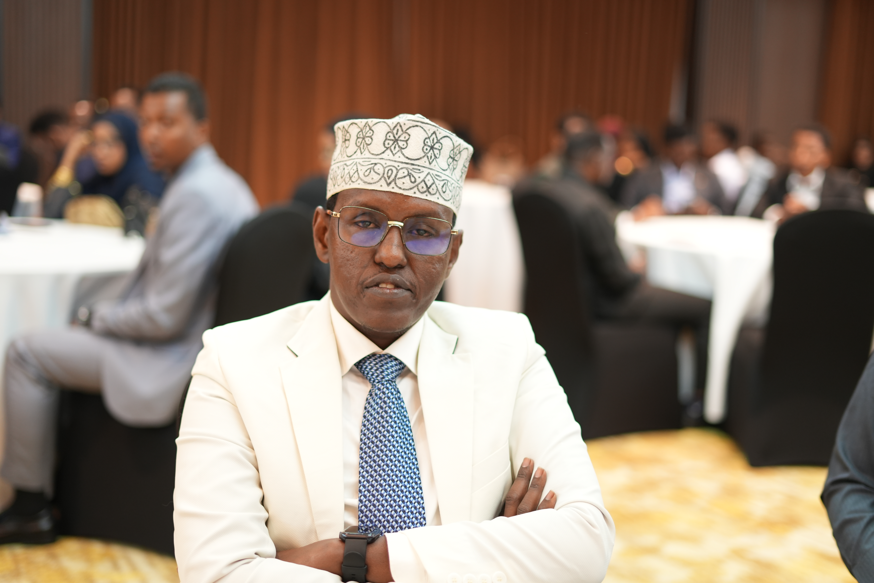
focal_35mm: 50
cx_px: 437
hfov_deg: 39.6
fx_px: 1214
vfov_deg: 27.0
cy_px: 292
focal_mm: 50
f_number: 2
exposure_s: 1/50
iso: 640
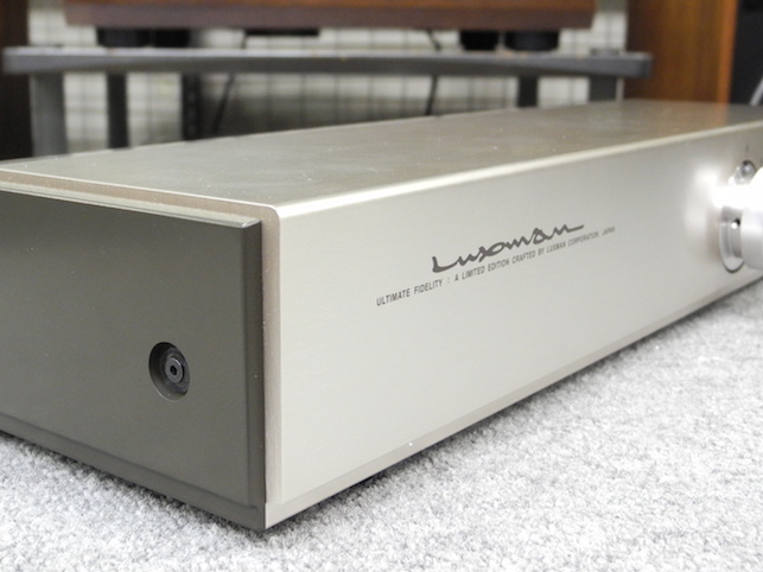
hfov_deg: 38.9
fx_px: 1080
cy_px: 277
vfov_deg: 29.7
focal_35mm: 49
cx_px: 333
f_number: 3.2
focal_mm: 7.4
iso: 400
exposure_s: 1/22.6
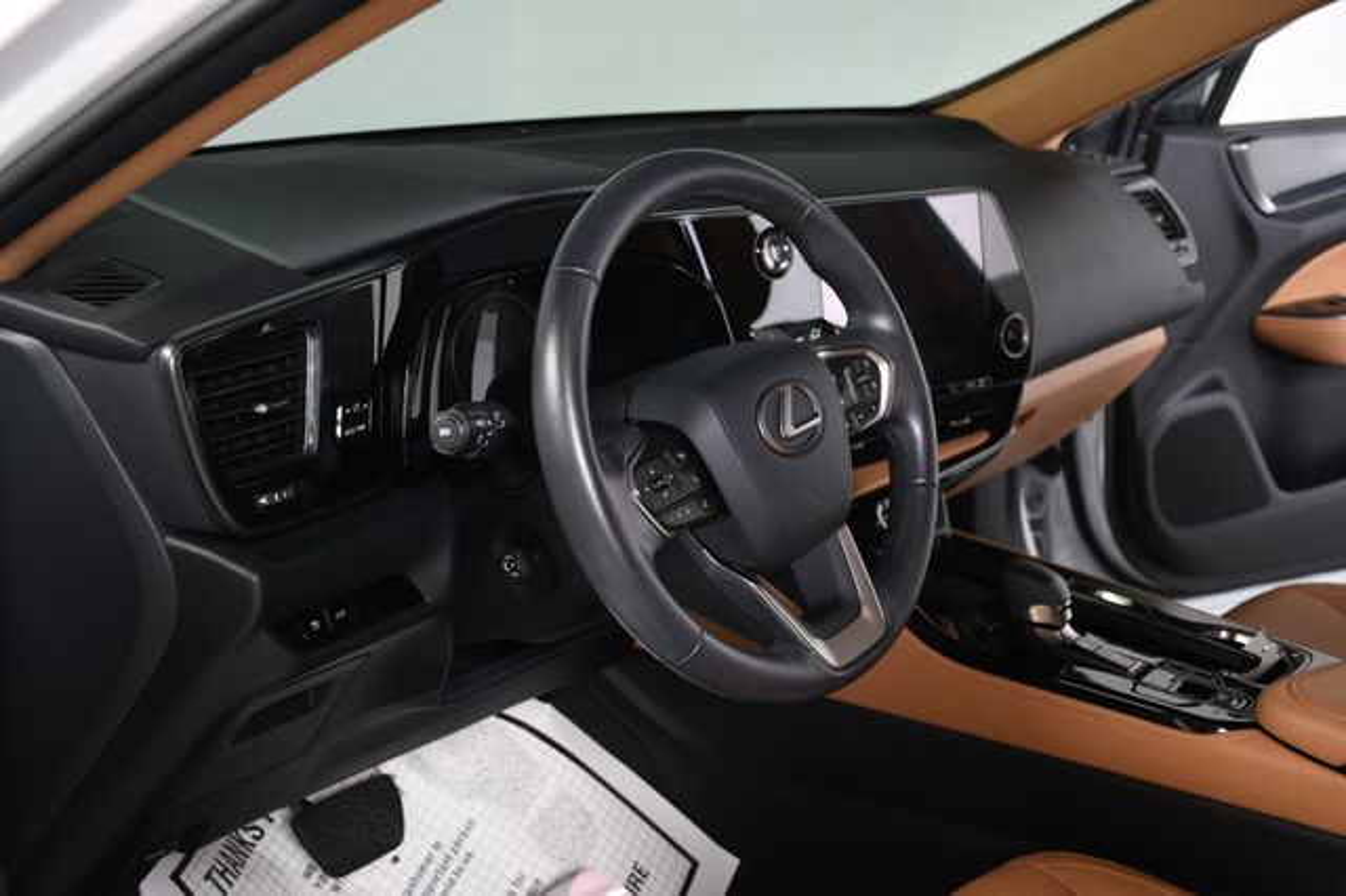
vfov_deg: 33.4
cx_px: 673
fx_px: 1495
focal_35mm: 40
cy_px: 448
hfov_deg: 48.5
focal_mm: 27
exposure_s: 1/160
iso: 100
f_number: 4
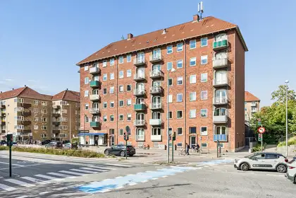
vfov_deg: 51.3
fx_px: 206
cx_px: 148
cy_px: 99
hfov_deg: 71.5
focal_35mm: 25
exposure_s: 1/1600
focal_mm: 25
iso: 400
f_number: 6.3
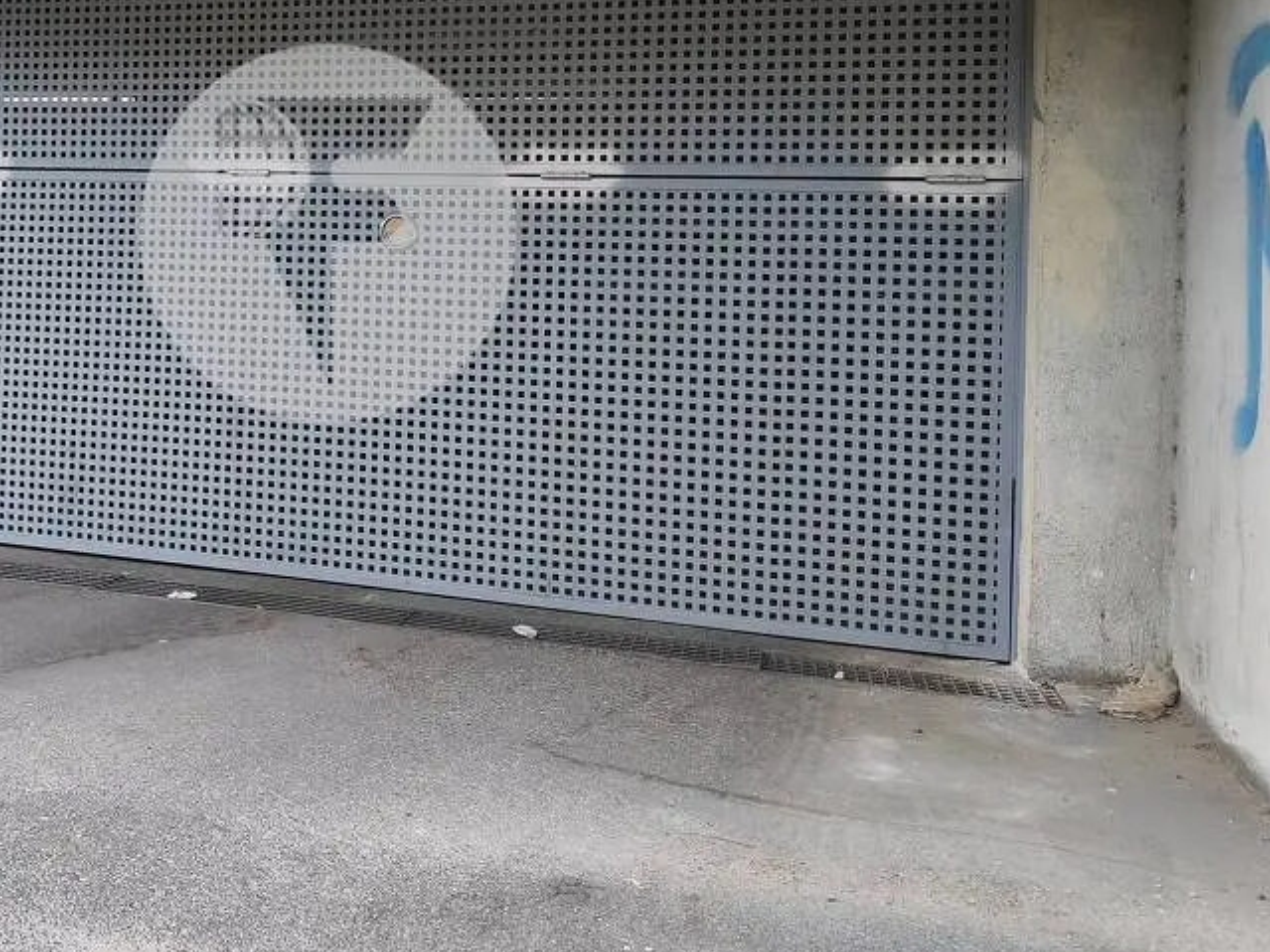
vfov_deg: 38.6
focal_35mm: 36
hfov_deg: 49.4
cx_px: 326
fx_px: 1321
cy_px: 233
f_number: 1.65
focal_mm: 6.18
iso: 64
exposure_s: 1/99.9
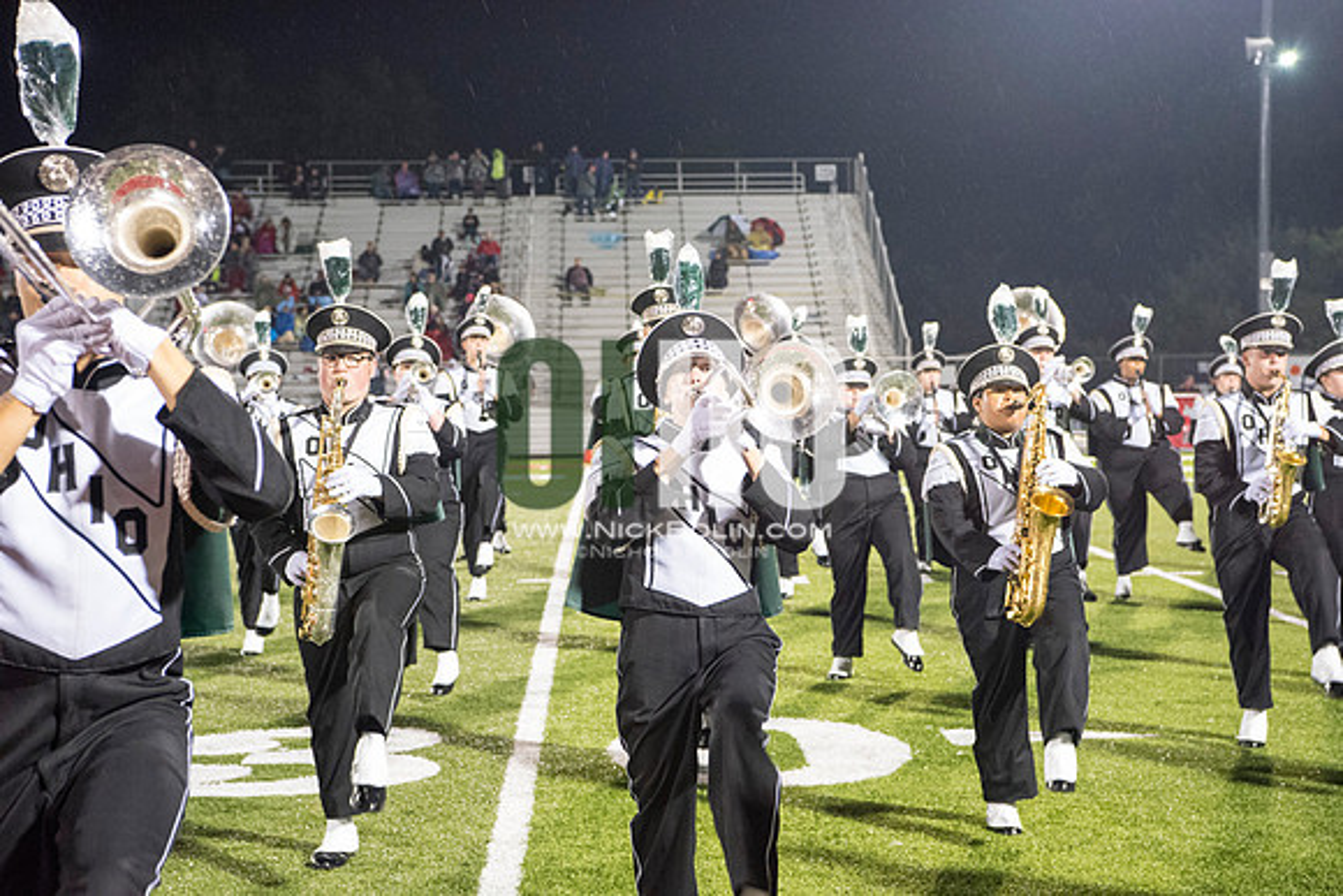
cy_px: 448
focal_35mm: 70
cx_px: 672
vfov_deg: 19.5
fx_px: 2612
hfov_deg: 28.8
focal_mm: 70
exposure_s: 1/125
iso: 5000
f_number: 5.6
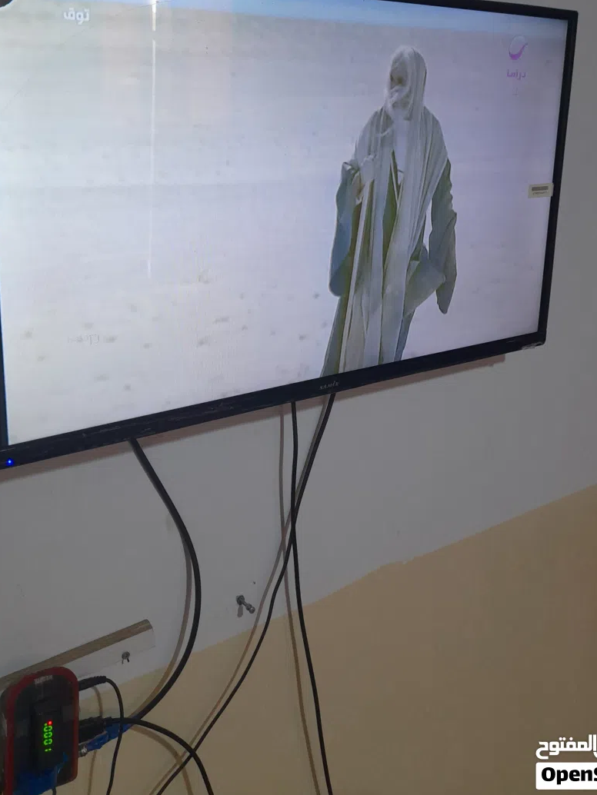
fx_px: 759
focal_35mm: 33
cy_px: 283
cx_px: 272
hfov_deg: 42.9
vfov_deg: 54.5
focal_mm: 4.6
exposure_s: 1/60
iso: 250
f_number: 2
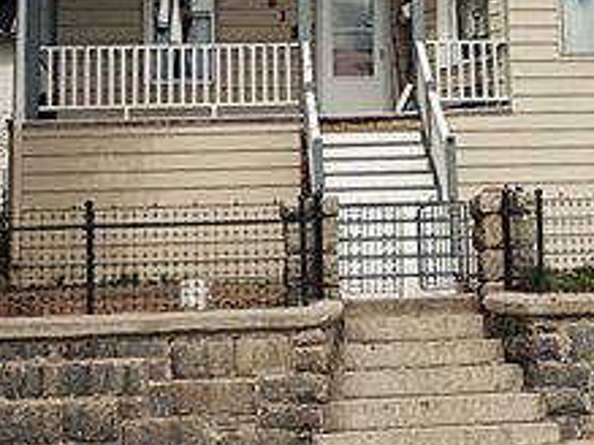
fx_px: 1372
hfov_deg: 24.2
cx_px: 429
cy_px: 83
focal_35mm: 80
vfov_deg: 18.2
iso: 100
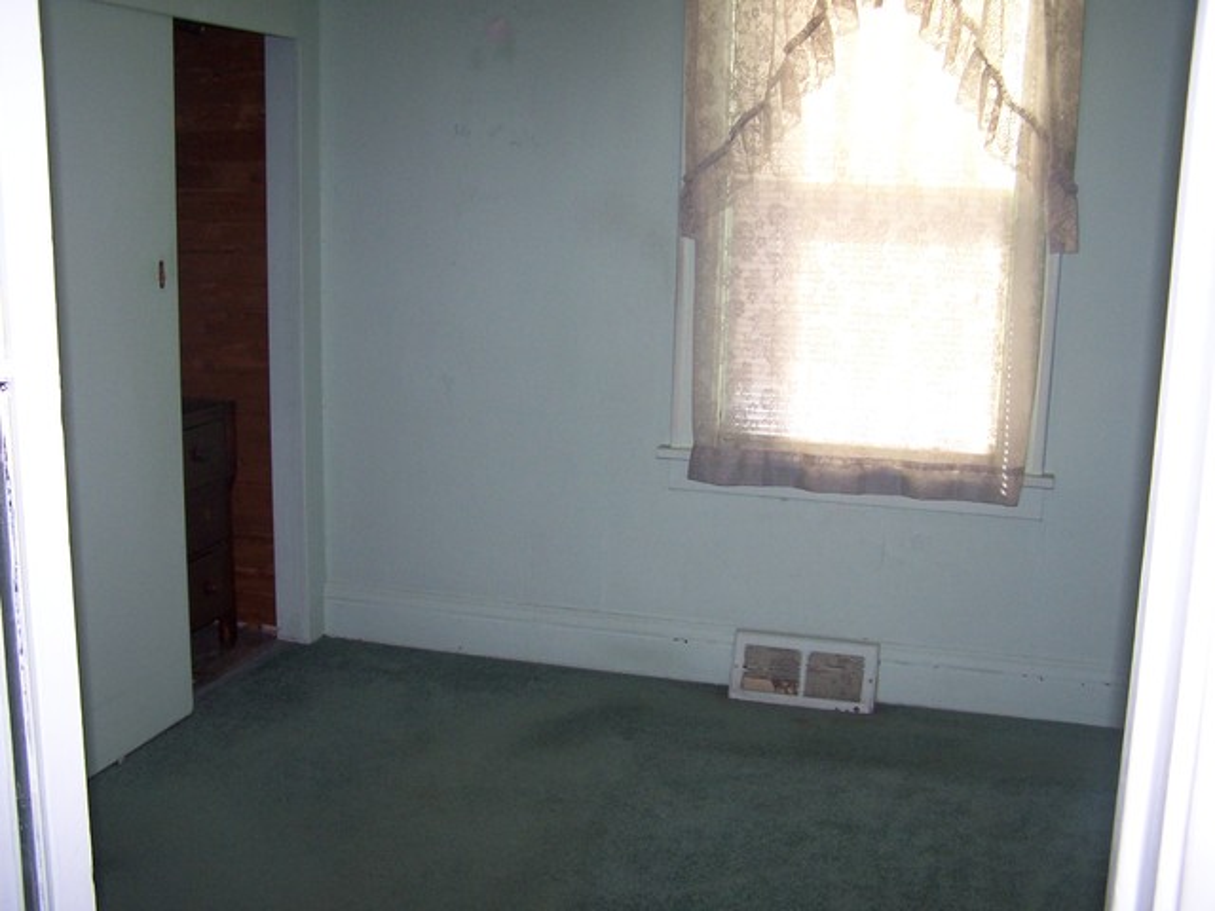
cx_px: 608
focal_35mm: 38
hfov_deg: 49.0
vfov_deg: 37.7
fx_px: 1334
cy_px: 456
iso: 140
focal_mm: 6.3
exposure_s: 1/60
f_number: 2.8
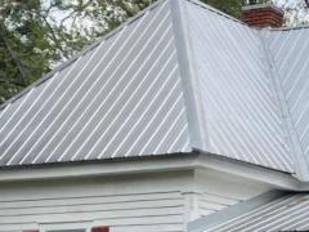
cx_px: 507
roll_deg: +0.0
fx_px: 1160
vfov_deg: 11.3
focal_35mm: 130
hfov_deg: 13.9
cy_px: 237
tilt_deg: +6.6
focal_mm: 4.25
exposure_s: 1/1961
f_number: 1.8
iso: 32
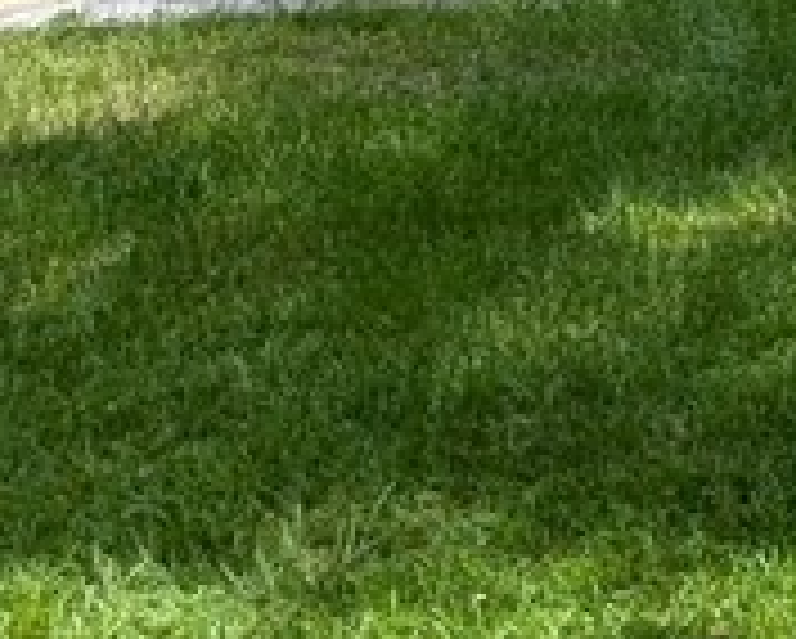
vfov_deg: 15.2
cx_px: 1572
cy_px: -454
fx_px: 2123
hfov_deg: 16.4
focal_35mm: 90
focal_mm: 2.35
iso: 49
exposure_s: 1/2066
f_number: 2.2
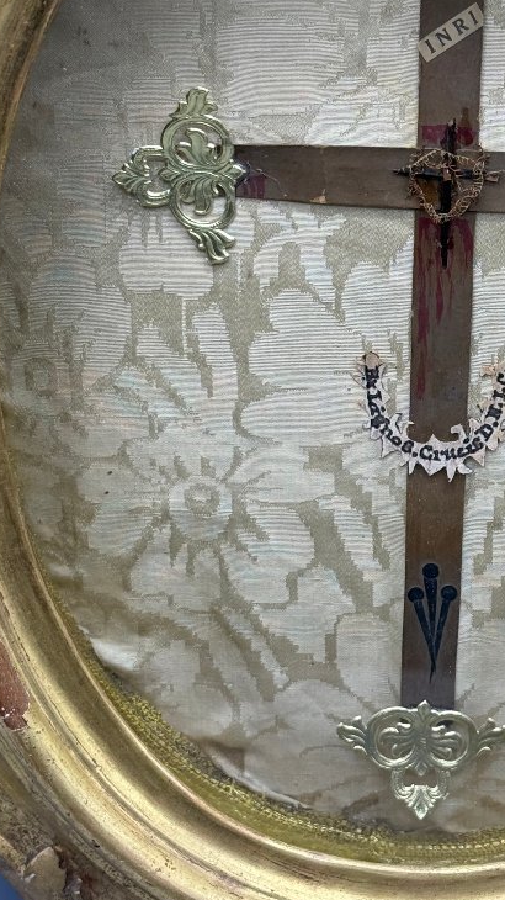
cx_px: 420
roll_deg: -2.9
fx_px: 2050
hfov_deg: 14.0
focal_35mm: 86
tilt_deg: -29.0
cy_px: 415
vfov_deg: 24.7
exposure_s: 1/549
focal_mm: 6.76
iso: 64
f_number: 1.78
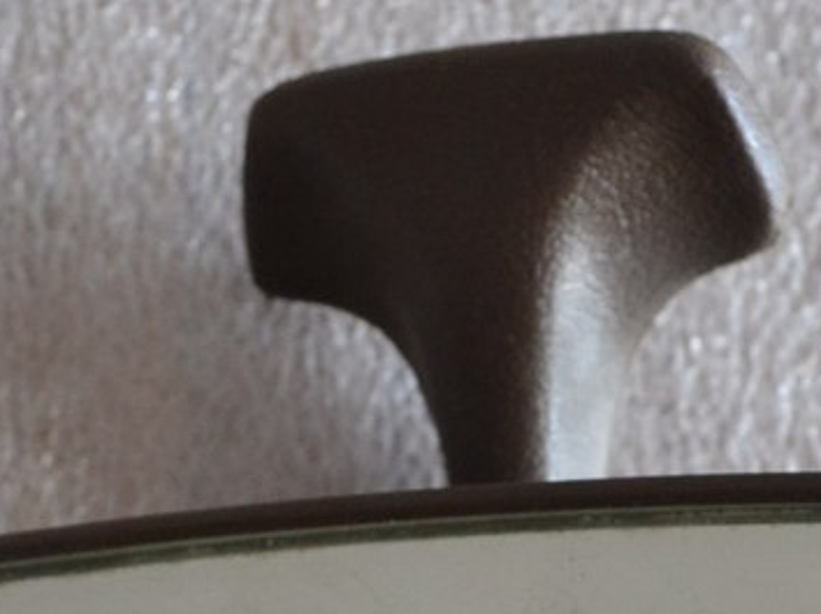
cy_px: 739
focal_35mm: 121
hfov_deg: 16.3
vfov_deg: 12.0
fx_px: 2868
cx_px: 436
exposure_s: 1/60
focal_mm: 22
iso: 1100
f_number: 3.8
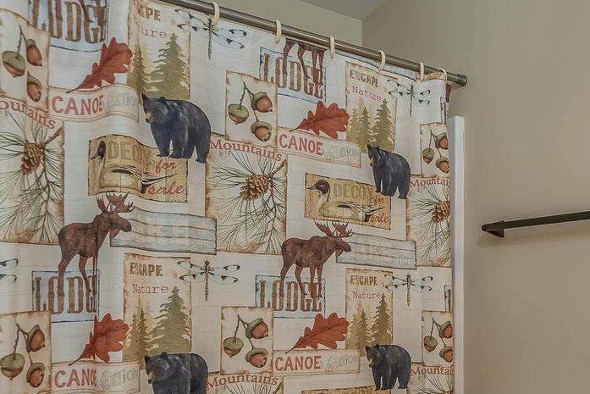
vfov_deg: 41.4
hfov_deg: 53.5
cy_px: 281
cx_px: 520
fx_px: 508
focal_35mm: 31
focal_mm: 10
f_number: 6.3
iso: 320
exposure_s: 1/200
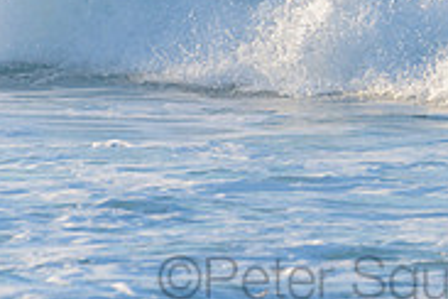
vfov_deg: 0.9
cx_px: 348
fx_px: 19748
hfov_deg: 1.3
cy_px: -129
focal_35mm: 1587
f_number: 5.6
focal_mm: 500
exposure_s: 1/2000
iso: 360
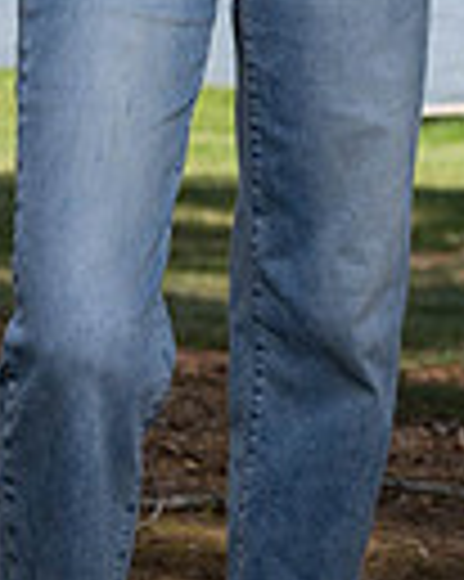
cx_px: 234
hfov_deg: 5.6
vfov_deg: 6.9
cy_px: -265
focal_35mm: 278
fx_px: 4778
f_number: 6.3
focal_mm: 85
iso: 100
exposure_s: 1/160
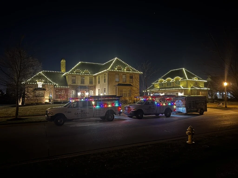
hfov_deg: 71.6
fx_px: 165
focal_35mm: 24
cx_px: 119
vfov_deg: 56.8
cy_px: 89
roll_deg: +0.3
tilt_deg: +2.3
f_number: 1.78
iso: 1000
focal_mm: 6.76
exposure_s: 1/12
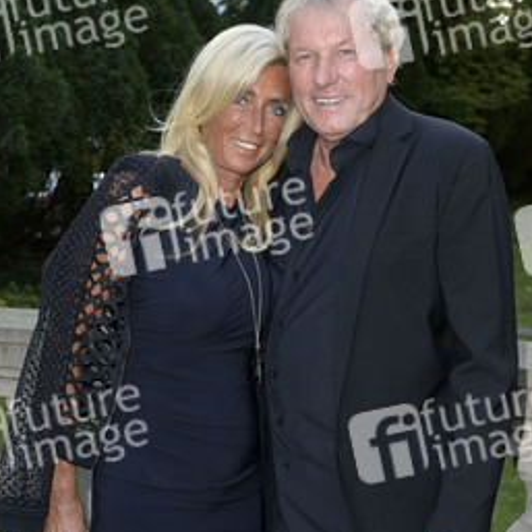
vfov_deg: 26.0
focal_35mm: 66
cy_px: 331
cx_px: 267
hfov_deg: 26.1
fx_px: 1148
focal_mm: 50
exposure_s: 1/200
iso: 1000
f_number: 5.6
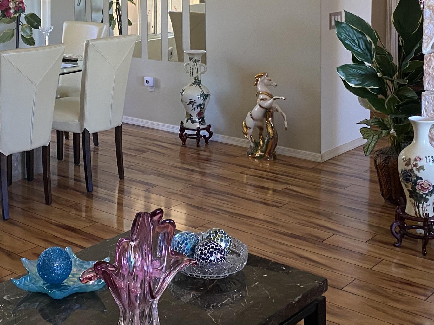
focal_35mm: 57
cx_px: 104
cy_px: 28
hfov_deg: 33.1
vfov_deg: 24.8
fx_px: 715
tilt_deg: -4.8
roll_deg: +1.0
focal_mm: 4.25
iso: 160
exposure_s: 1/60
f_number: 1.8
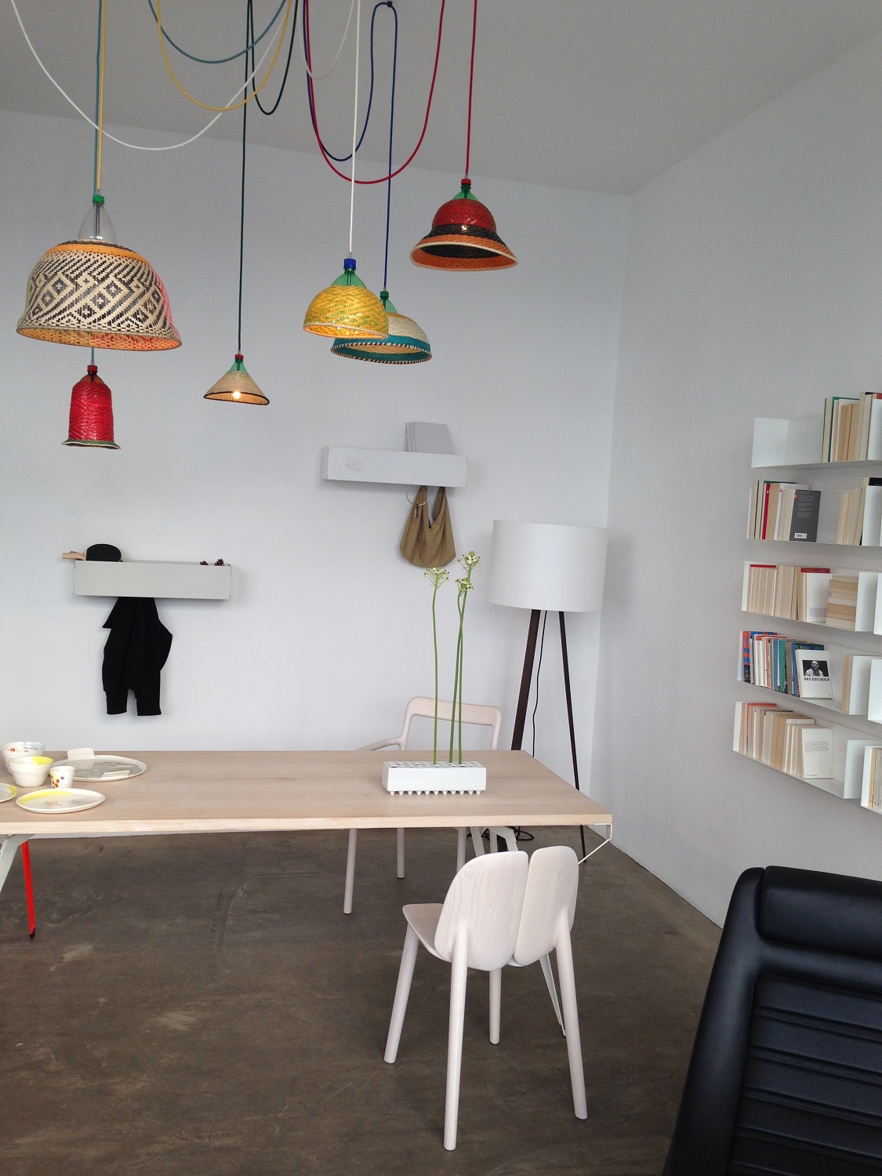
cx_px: 441
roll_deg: -2.5
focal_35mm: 33
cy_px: 588
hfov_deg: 42.9
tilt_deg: -1.3
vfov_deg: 55.4
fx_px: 1121
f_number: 2.4
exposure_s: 1/146
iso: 50
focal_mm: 4.12
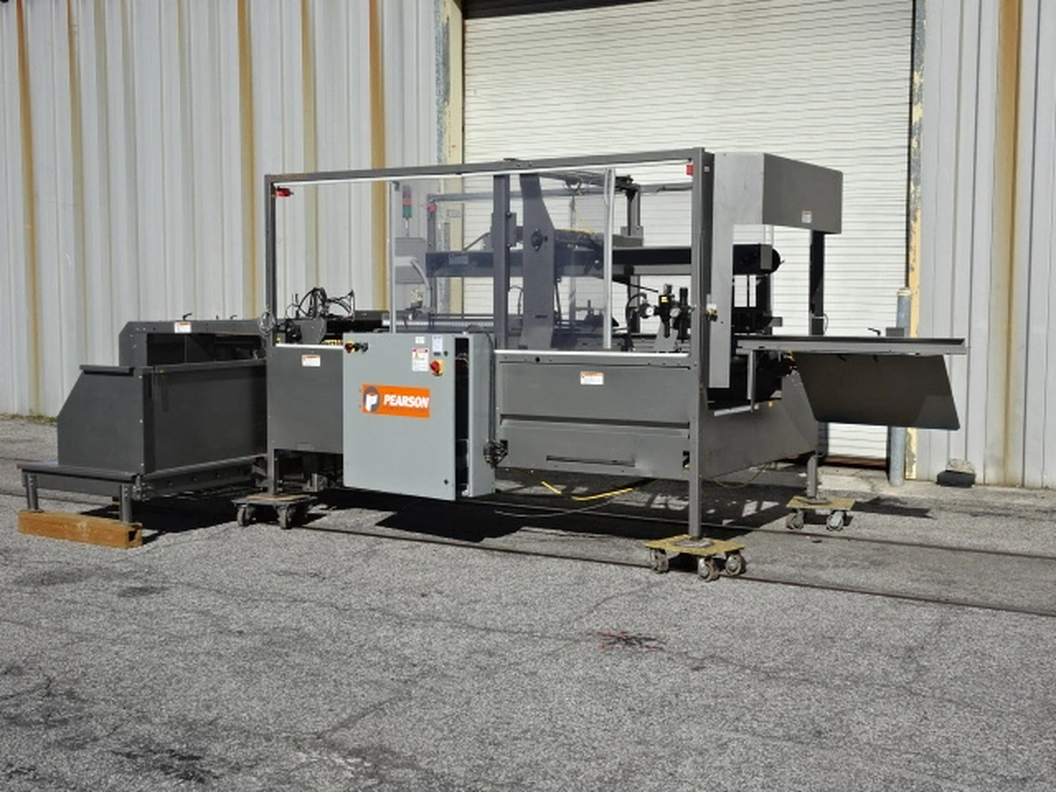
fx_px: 1312
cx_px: 528
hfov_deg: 43.9
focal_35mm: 43
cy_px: 396
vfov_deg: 33.6
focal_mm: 7.3
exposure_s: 1/1000
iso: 80
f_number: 4
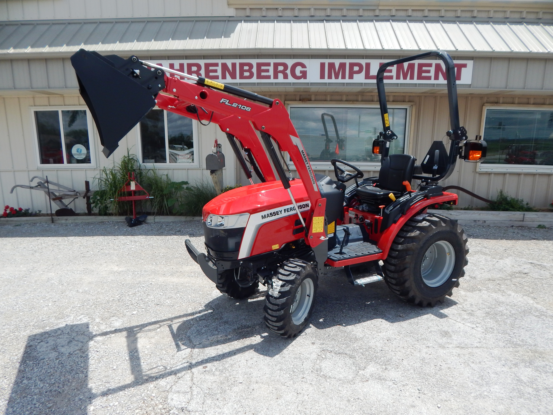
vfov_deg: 61.1
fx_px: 351
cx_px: 276
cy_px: 208
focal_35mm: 22
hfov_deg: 76.4
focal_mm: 4
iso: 125
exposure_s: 1/500
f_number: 6
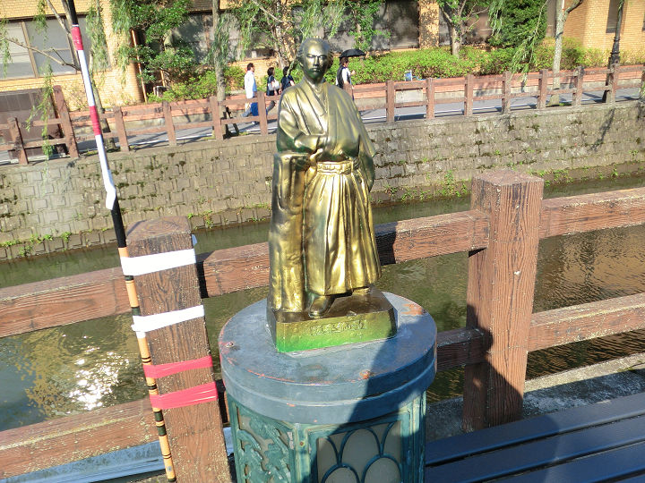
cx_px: 322
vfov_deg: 49.7
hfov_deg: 63.4
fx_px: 522
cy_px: 242
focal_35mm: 28
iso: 100
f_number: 3
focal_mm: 5
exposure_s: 1/500
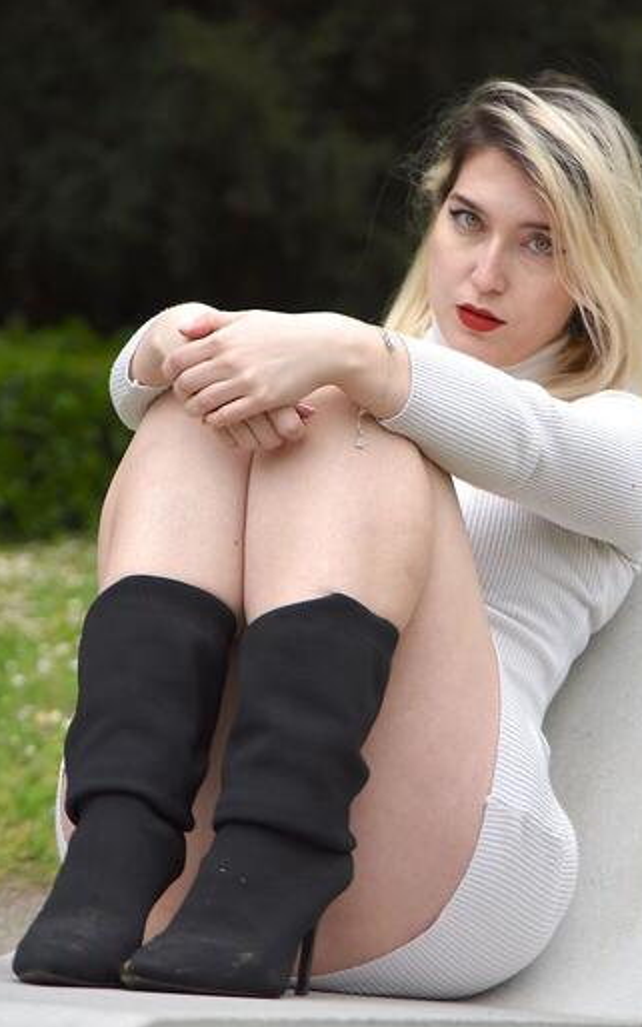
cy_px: 514
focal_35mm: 143
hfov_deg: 9.2
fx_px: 4005
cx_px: 361
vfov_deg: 14.6
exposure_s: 1/640
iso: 800
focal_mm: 120
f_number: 7.1
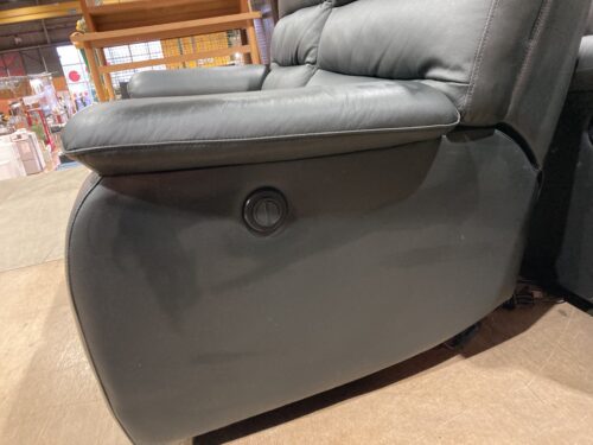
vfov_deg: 49.7
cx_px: 296
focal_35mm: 28
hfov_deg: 63.4
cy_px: 222
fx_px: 480
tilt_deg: -19.5
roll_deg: +7.7
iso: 400
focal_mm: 3.99
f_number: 1.8
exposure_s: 1/32
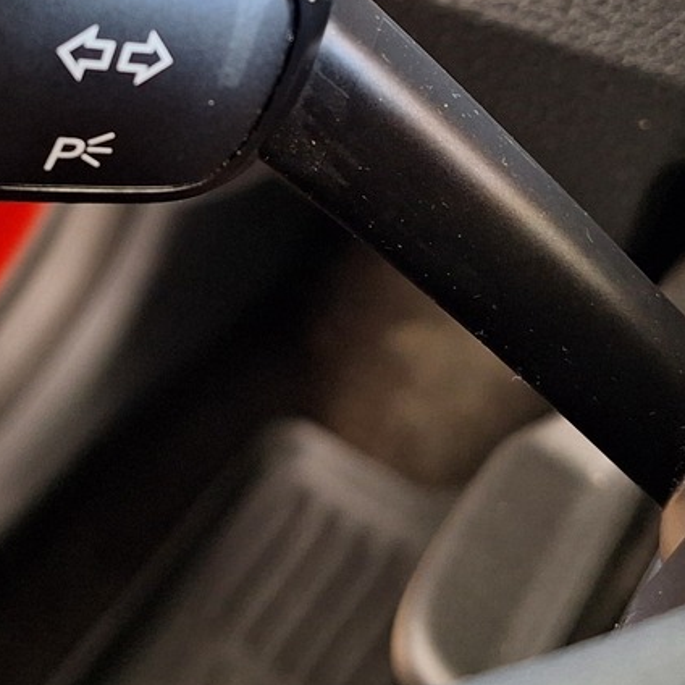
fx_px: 1545
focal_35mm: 69
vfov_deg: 23.8
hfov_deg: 24.9
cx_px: 249
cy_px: -11
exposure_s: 1/33
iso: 200
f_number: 1.8
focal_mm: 5.54
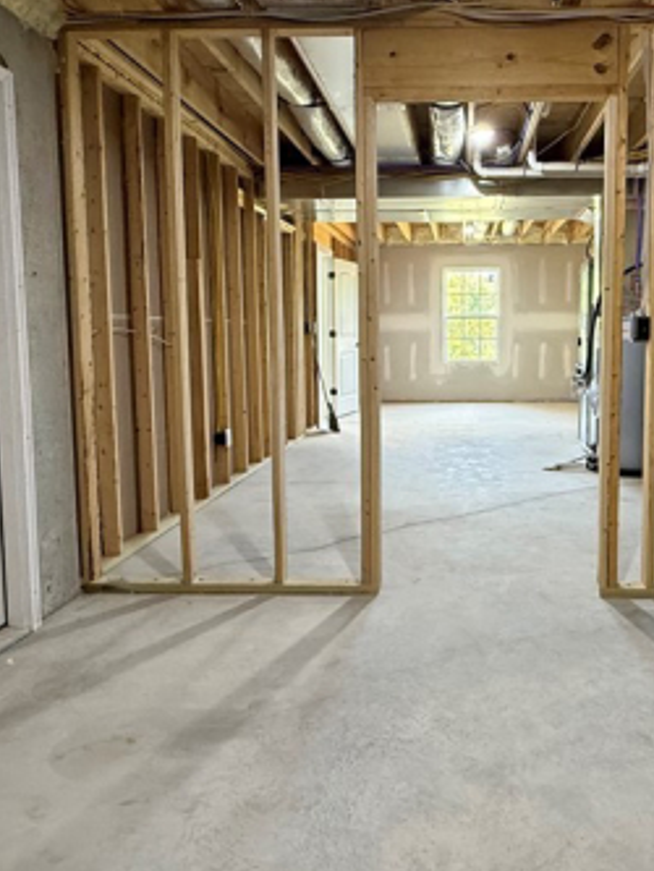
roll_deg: +0.4
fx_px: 705
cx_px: 451
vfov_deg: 63.3
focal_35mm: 28
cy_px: 390
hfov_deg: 48.7
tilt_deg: -3.8
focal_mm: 2.22
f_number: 2.2
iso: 400
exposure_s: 1/60
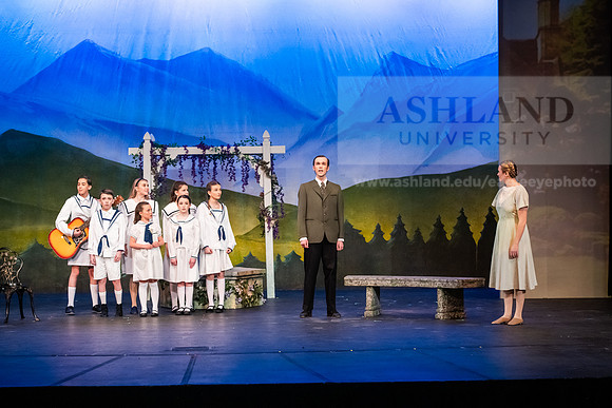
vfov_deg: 15.9
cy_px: 204
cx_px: 306
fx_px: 1462
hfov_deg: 23.6
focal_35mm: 86
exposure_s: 1/250
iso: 4000
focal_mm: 86
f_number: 3.5
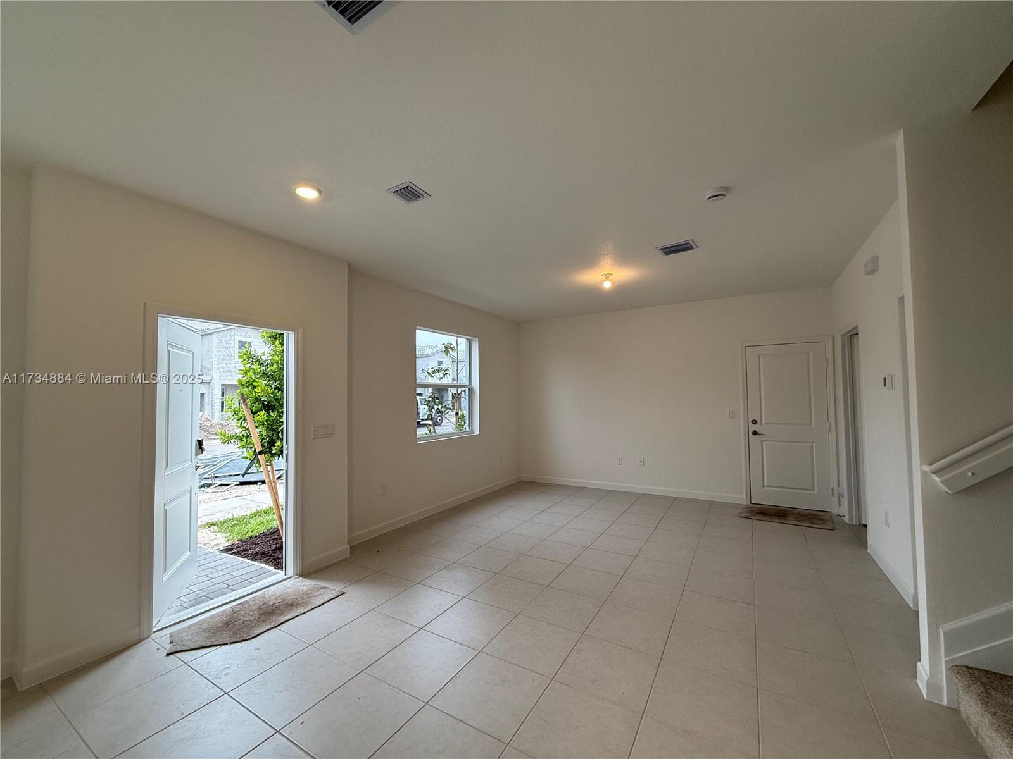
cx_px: 506
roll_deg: +1.1
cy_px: 380
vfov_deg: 85.7
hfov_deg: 102.1
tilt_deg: +2.3
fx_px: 410
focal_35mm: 14
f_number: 2.2
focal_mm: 2.22
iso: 100
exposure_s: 1/120
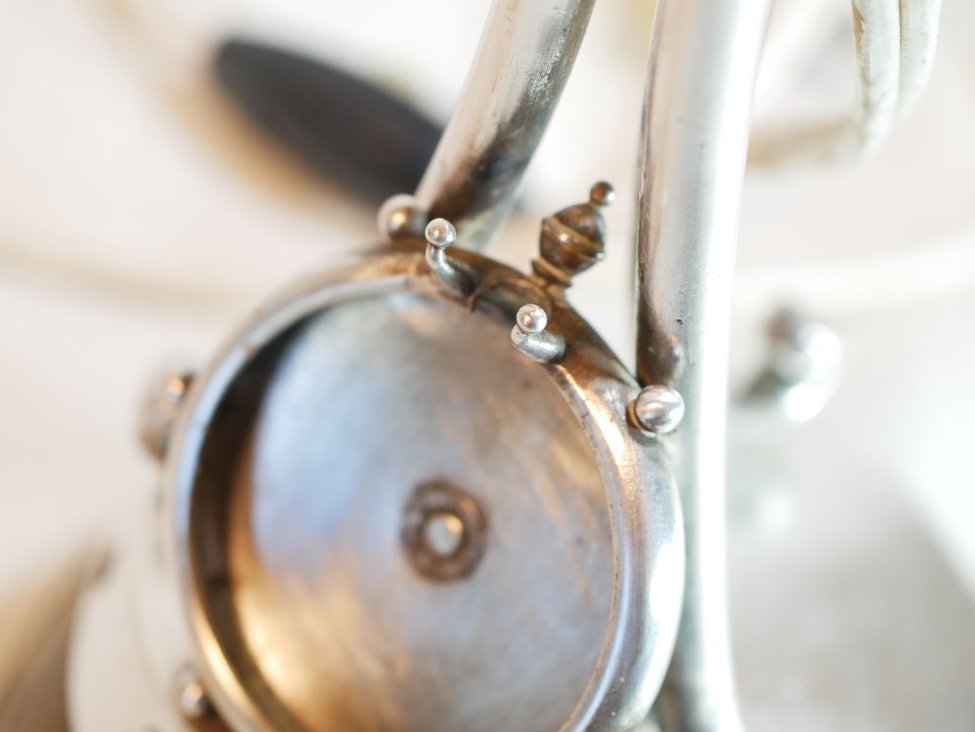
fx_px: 2000
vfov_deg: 20.7
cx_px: 450
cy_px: 364
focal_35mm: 71
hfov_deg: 27.4
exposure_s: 1/125
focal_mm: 30
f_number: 3.5
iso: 500
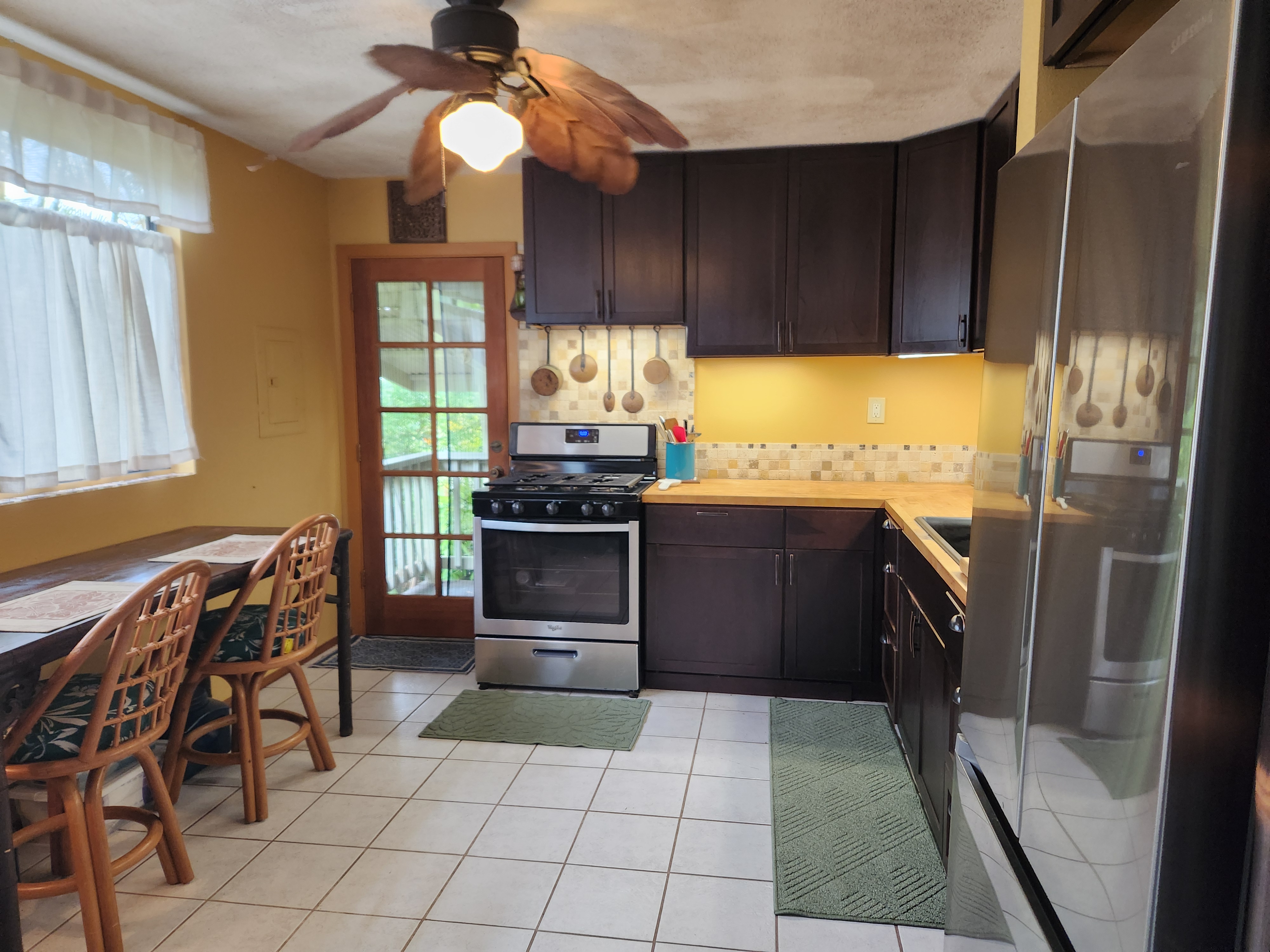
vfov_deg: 58.9
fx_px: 844
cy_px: 476
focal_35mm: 23
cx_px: 635
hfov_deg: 73.9
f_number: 1.8
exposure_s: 1/120
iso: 320
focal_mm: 5.4
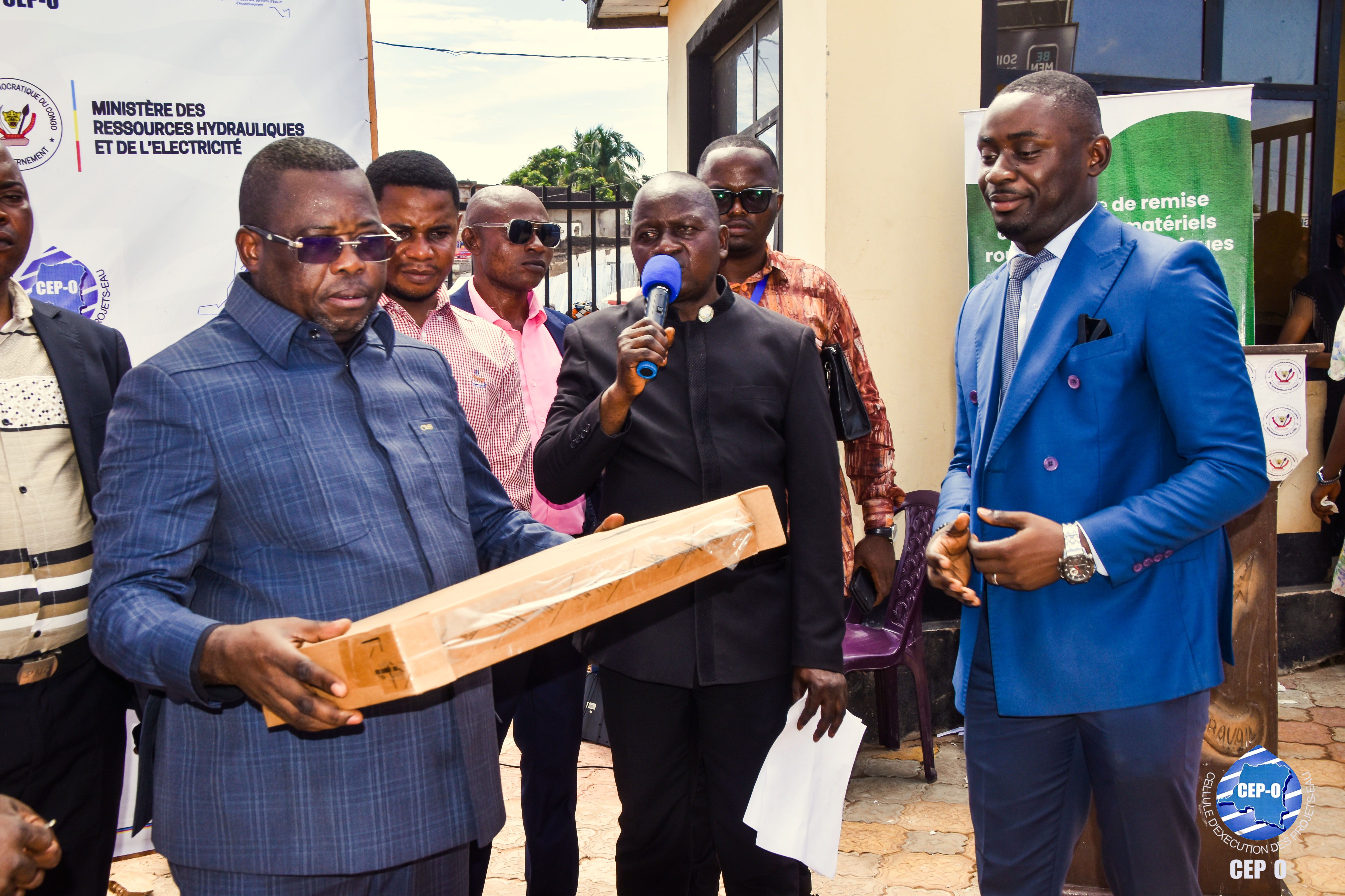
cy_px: 448
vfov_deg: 20.6
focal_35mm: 66
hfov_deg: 30.5
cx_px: 672
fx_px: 2466
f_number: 9.5
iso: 125
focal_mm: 44
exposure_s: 1/200
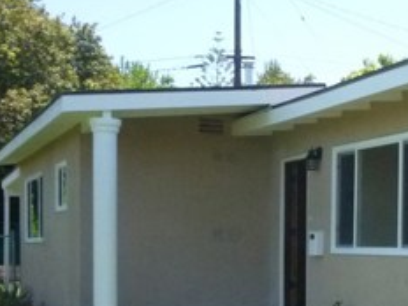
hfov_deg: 22.6
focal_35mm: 80
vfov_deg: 18.1
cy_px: 290
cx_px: 484
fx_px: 943
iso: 400
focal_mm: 5.2
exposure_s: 1/640
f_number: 5
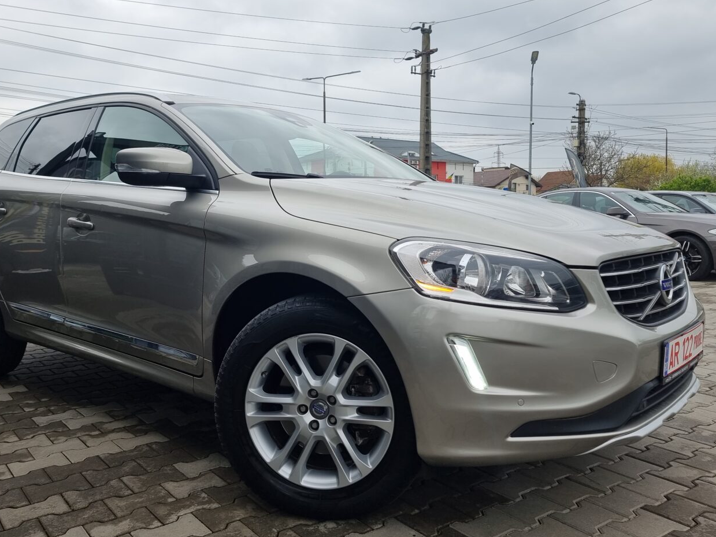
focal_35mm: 31
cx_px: 335
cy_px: 223
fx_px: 641
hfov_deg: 58.3
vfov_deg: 45.3
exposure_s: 1/109
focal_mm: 6.7
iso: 50
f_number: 1.8
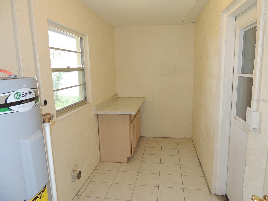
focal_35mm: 24
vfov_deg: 56.8
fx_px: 186
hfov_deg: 71.6
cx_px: 134
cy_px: 100
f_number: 3
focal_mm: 4.3
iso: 320
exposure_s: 1/40
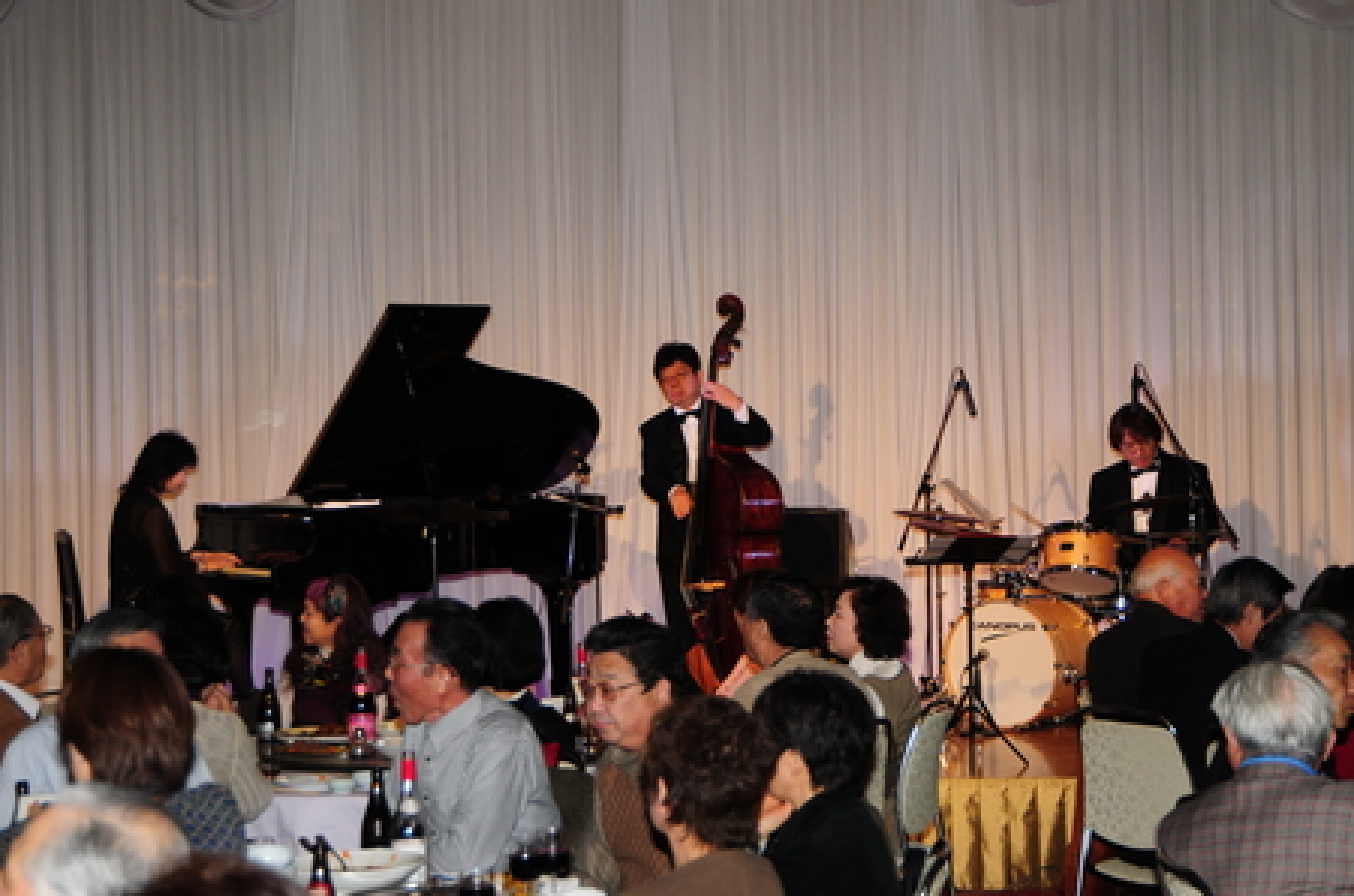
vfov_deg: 17.4
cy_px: 448
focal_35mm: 78
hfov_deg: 26.0
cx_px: 677
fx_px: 2927
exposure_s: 1/30
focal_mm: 52
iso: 400
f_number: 5.6
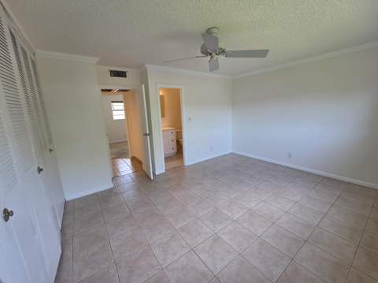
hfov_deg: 106.2
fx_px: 142
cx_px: 189
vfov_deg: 89.8
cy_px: 142
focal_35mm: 13
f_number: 2.2
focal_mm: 2.2
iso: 160
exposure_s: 1/120
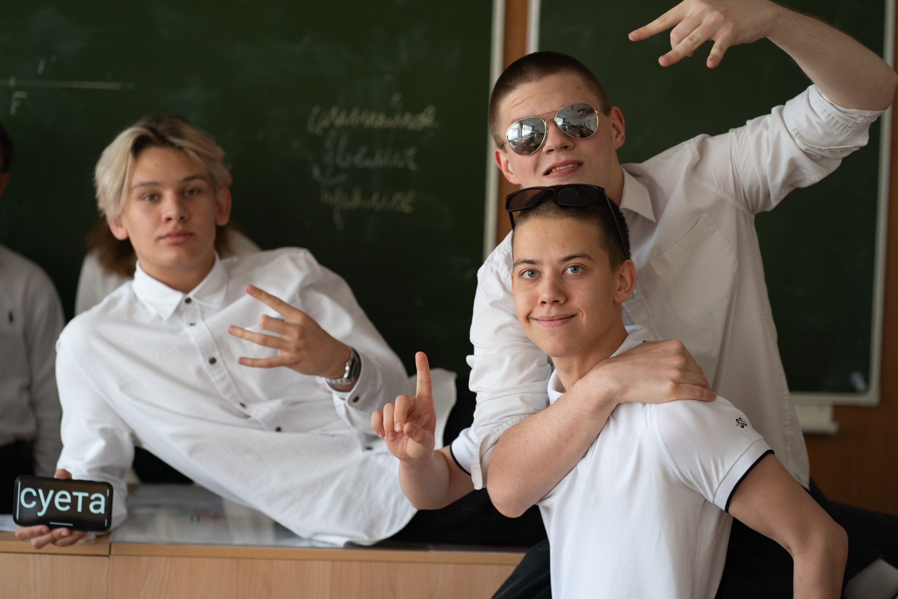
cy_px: 300
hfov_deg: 22.5
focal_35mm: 91
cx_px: 441
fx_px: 2258
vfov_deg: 15.1
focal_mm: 85
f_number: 3.2
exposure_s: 1/125
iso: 160
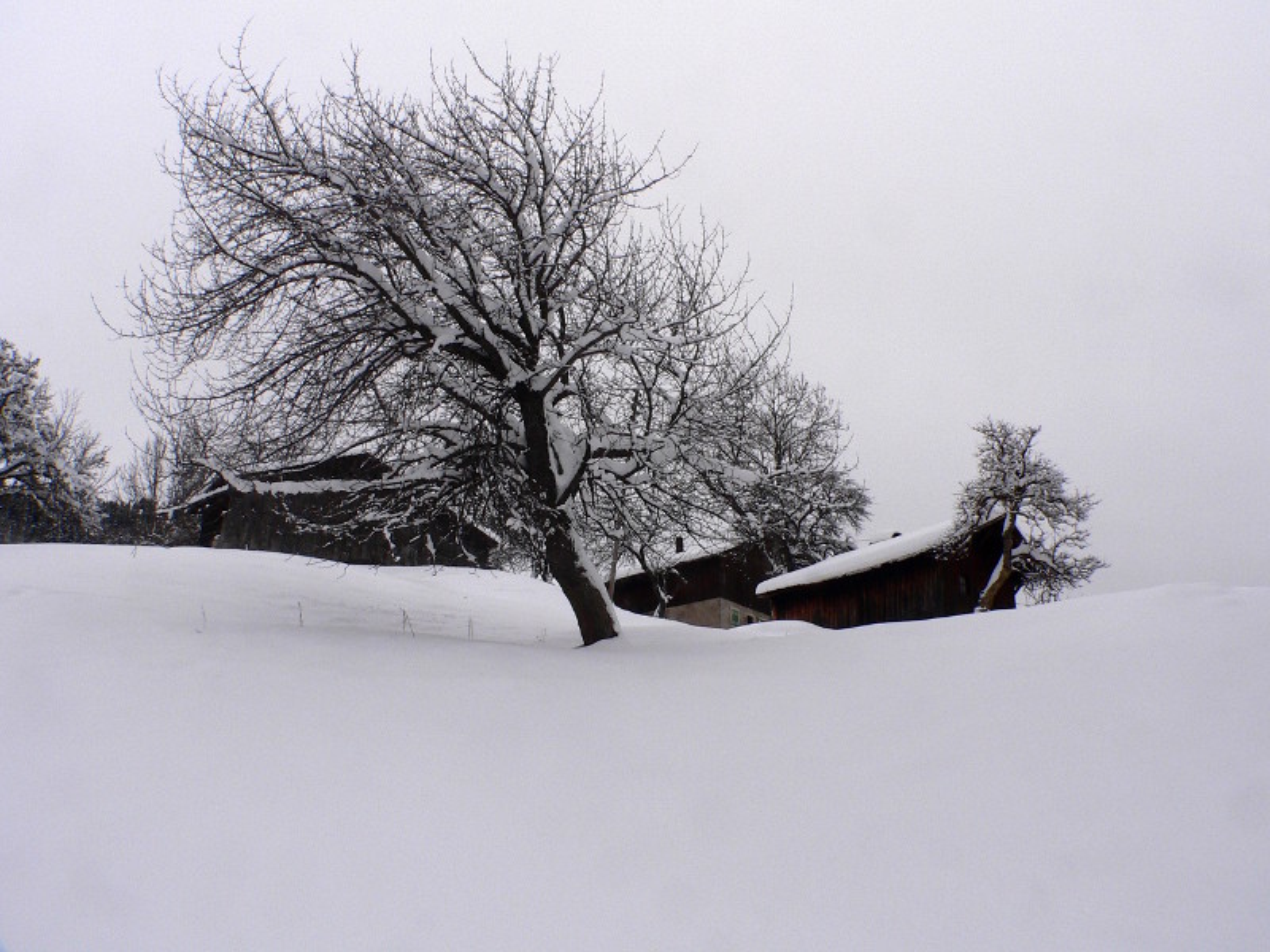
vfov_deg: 39.7
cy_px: 476
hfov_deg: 51.4
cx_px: 635
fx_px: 1321
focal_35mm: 36
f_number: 8
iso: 80
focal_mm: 6
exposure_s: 1/160
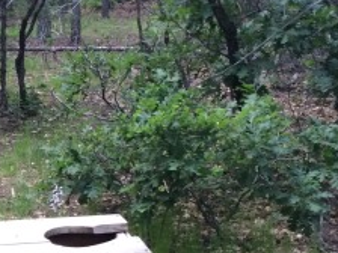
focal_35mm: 83
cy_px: 253
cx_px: 0
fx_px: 810
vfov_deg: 17.4
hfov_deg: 22.6
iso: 64
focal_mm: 4.15
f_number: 2.2
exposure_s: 1/30
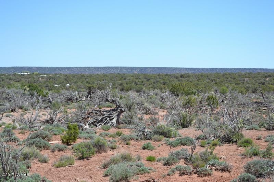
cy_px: 91
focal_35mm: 82
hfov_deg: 24.6
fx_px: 628
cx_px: 137
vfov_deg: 16.5
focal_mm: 55
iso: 100
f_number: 8
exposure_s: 1/250
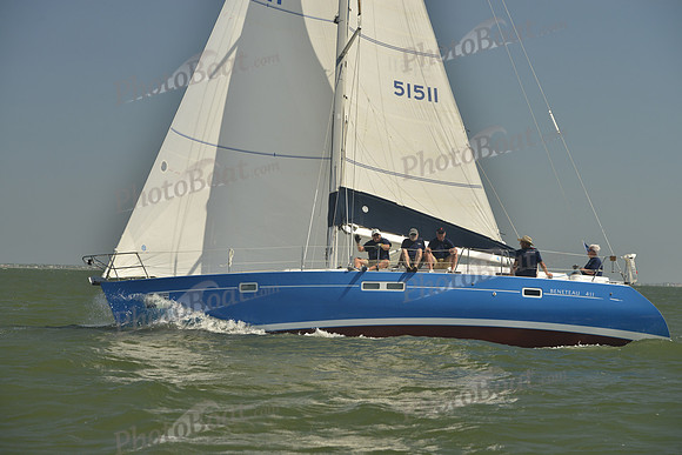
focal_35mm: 100
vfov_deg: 13.7
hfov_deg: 20.4
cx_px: 341
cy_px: 228
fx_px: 1895
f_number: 7.1
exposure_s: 1/1000
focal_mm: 100
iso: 280
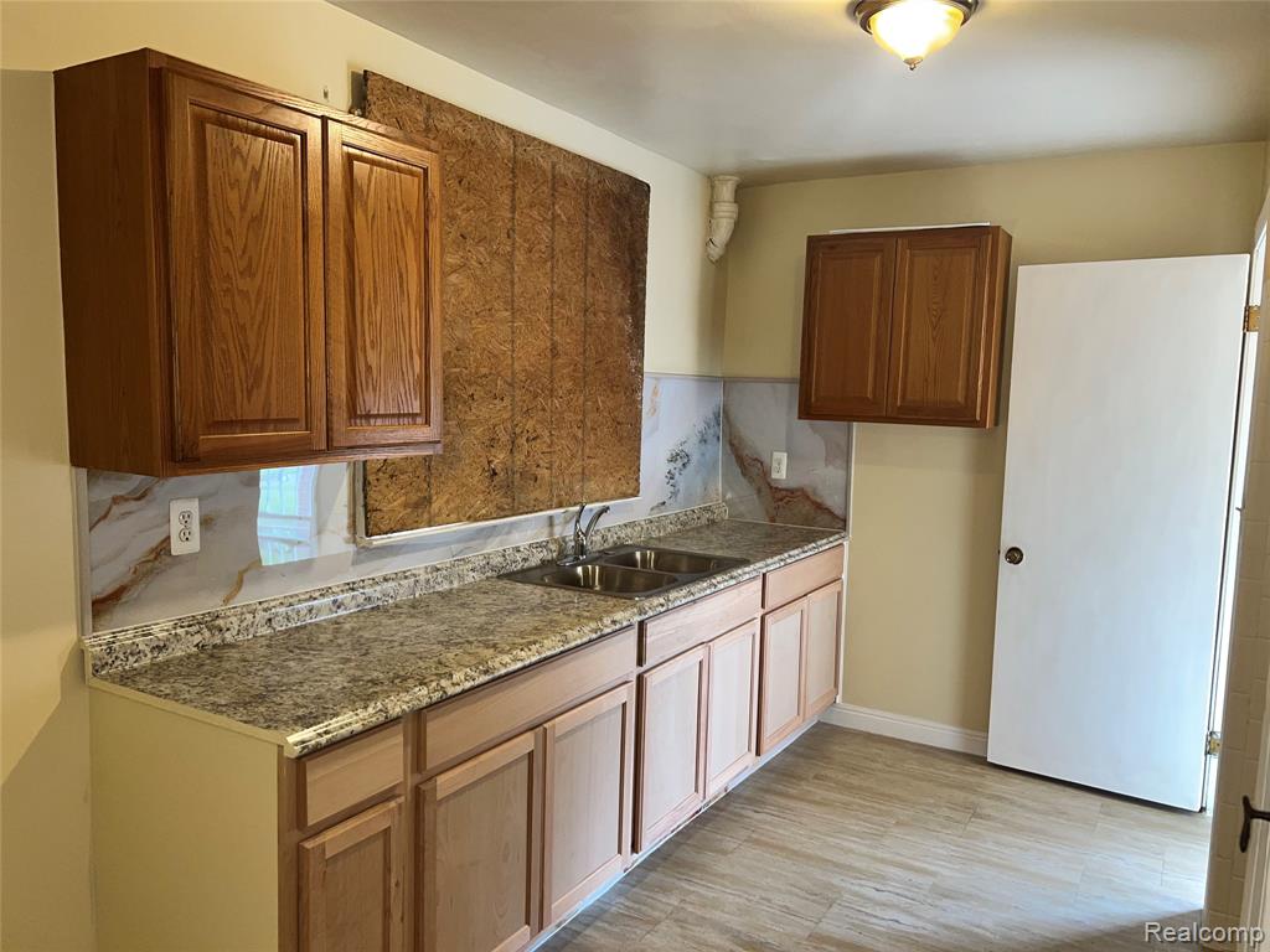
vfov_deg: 53.1
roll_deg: -1.7
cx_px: 635
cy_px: 476
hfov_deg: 67.3
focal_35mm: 26
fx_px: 954
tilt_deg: -7.6
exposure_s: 1/30
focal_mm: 5.7
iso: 64
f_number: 1.5
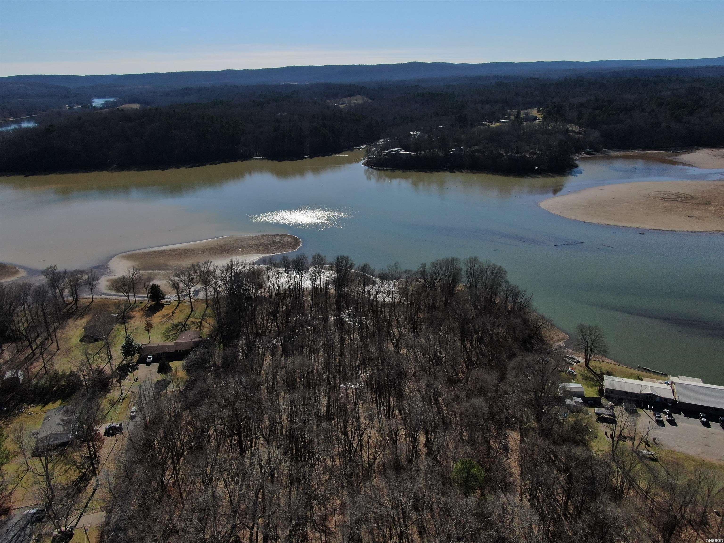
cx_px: 362
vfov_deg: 56.8
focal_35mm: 24
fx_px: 502
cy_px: 272
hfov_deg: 71.6
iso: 100
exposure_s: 1/3200
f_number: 2.8
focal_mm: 4.39
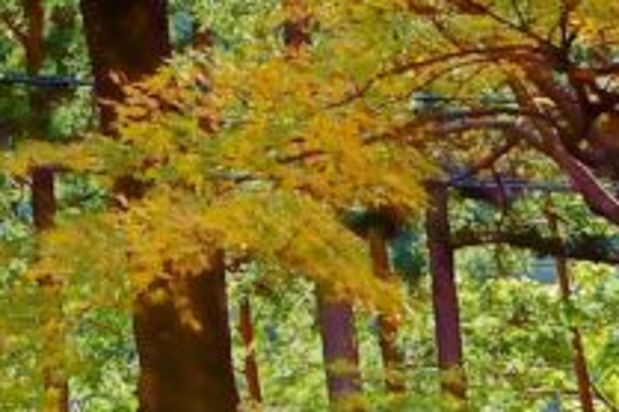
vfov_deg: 12.3
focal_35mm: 103
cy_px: -290
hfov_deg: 18.6
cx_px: -157
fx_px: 1770
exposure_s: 1/250
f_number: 8
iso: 400
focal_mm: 14
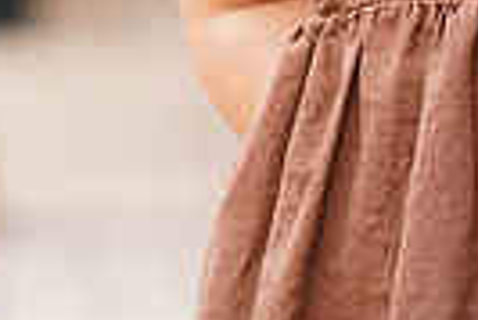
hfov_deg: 3.6
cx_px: 674
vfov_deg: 2.4
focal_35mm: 567
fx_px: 7537
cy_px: -579
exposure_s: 1/100
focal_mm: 130
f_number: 4.5
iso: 100
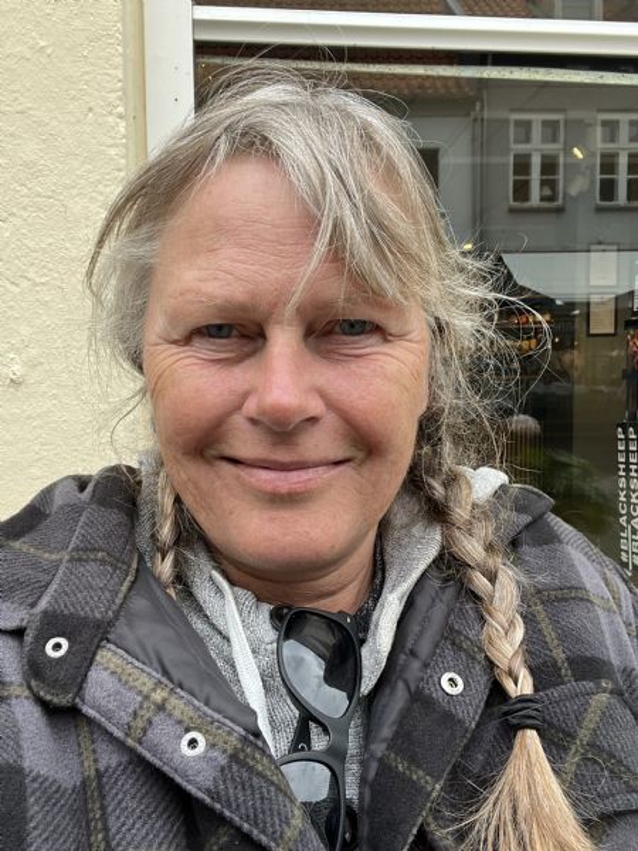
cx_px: 319
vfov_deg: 60.0
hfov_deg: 46.8
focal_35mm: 30
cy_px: 426
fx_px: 737
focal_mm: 2.71
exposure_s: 1/121
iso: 25
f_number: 2.2
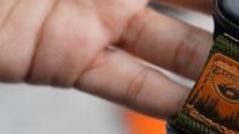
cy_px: 59
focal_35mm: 180
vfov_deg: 6.7
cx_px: 217
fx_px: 1140
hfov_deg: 11.9
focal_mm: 75
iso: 500
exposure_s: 1/80
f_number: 4
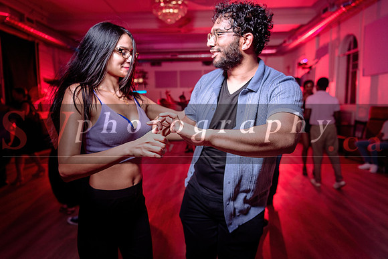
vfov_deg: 53.2
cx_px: 194
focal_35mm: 24
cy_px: 130
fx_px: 259
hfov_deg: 73.7
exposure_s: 1/80
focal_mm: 24
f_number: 3.2
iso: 800
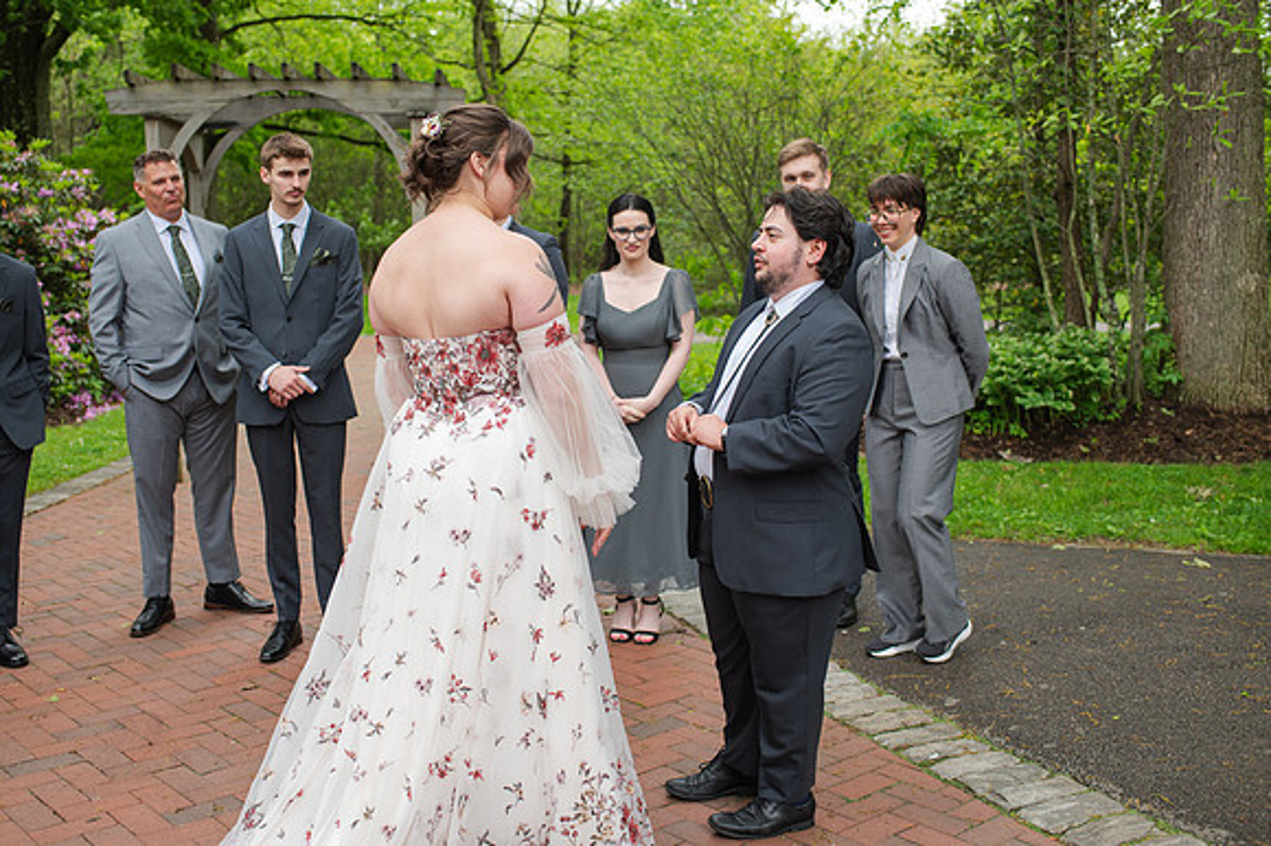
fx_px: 1327
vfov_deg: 35.3
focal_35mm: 38
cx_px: 595
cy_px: 391
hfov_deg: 51.1
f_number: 3.5
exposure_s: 1/250
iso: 100
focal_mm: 35
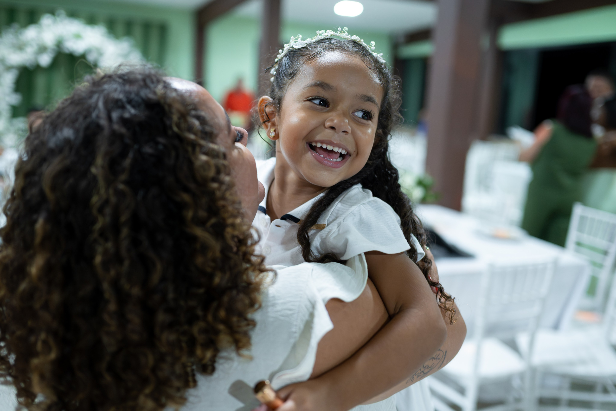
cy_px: 206
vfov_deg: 37.9
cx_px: 308
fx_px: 599
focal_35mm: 35
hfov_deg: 54.4
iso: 3200
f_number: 2
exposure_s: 1/200
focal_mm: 35
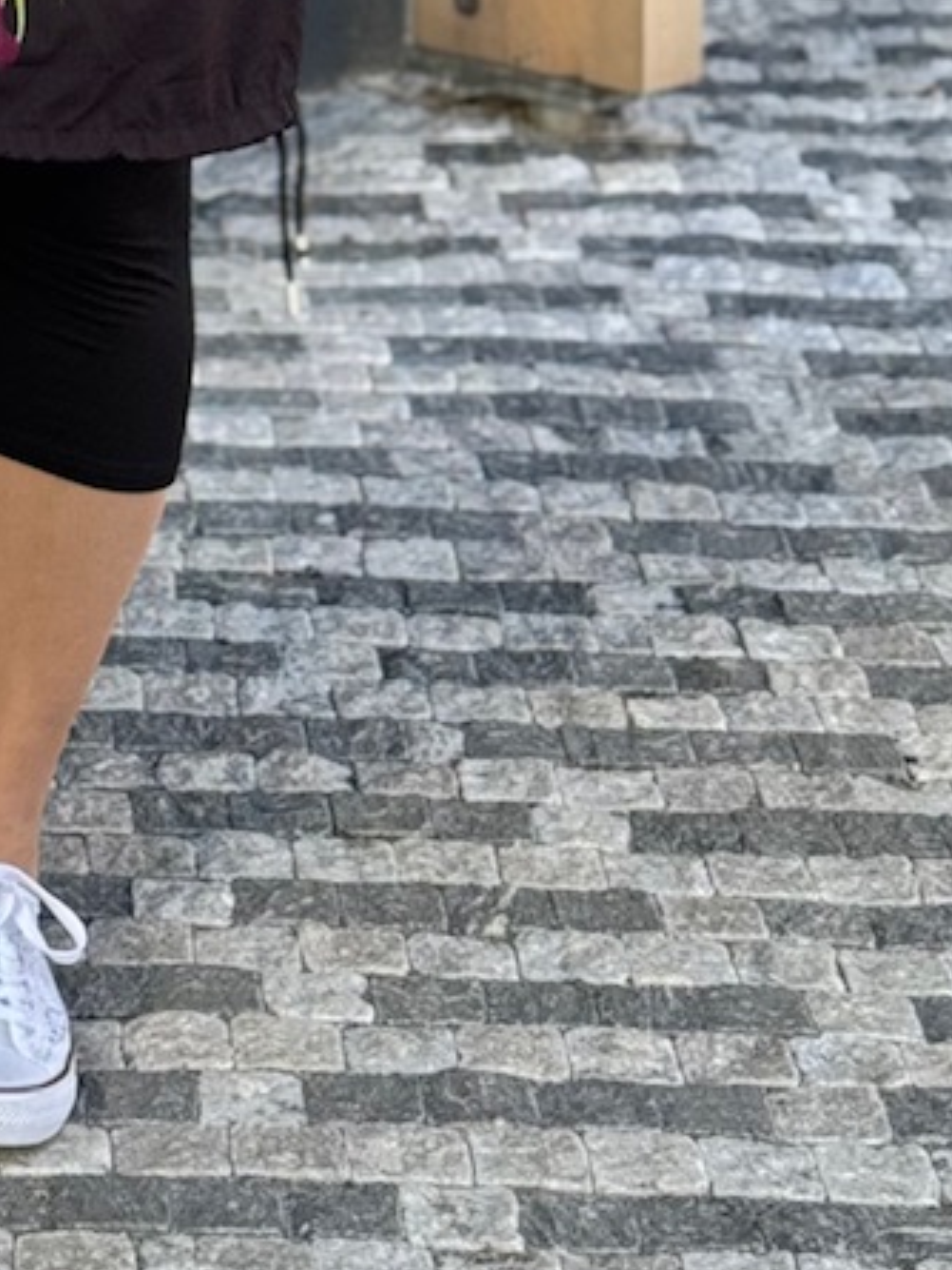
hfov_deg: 10.5
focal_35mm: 138
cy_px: -465
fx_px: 5058
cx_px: -245
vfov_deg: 13.7
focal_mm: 6.76
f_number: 1.78
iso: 64
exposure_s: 1/488
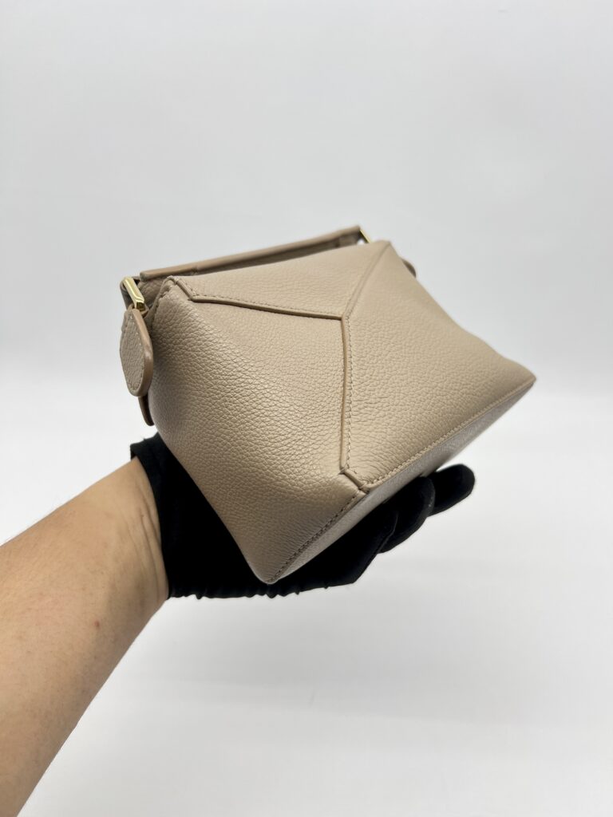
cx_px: 306
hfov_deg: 53.1
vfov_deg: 67.3
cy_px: 408
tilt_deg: -28.5
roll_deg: +0.8
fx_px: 614
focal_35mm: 26
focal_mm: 5.7
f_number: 1.5
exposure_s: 1/108
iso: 32
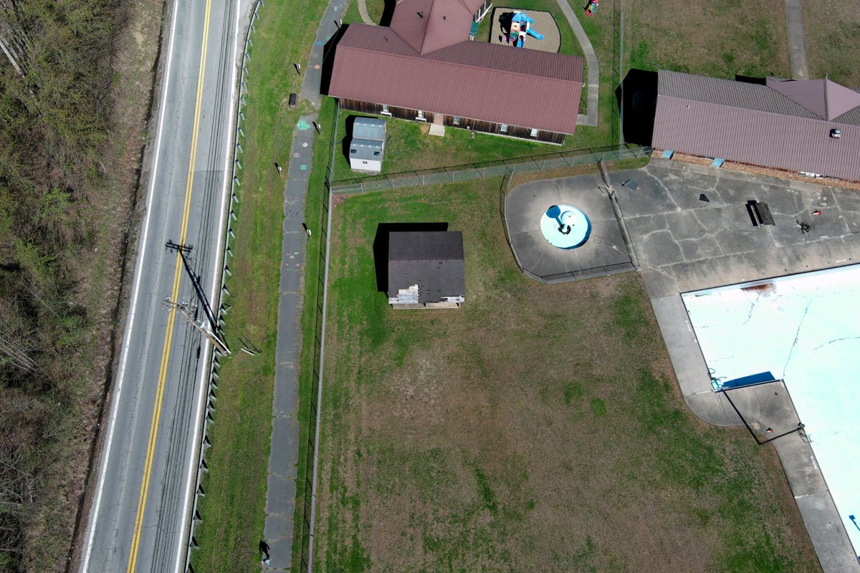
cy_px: 286
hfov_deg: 63.7
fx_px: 693
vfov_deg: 45.0
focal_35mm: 29
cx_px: 430
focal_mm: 10.57
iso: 100
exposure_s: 1/1511
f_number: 2.8
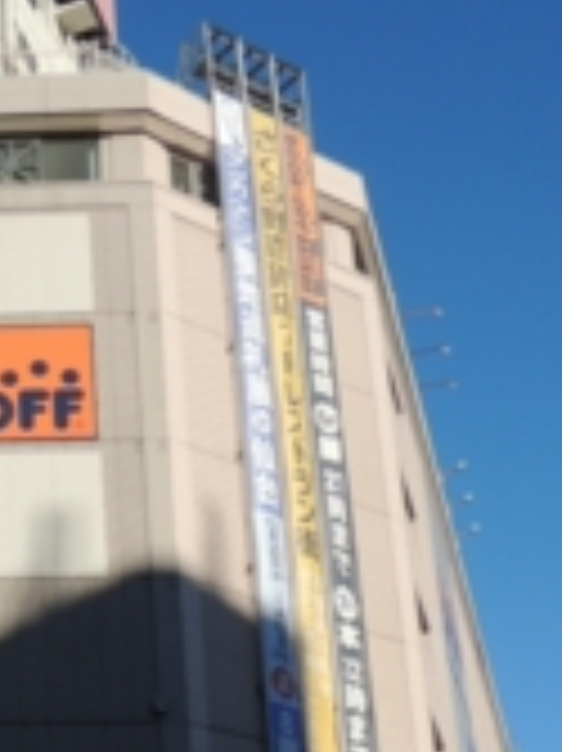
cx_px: -180
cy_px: 711
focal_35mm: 69
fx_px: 1496
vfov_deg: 27.0
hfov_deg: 19.5
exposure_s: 1/1250
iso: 100
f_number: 3.3
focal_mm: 4.3
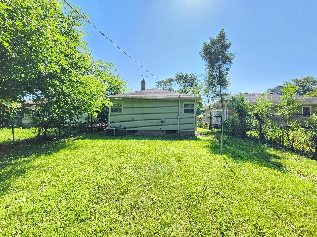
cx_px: 158
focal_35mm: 13
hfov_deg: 106.2
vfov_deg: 89.9
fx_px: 119
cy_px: 118
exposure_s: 1/296
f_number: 2.2
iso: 50
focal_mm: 2.2
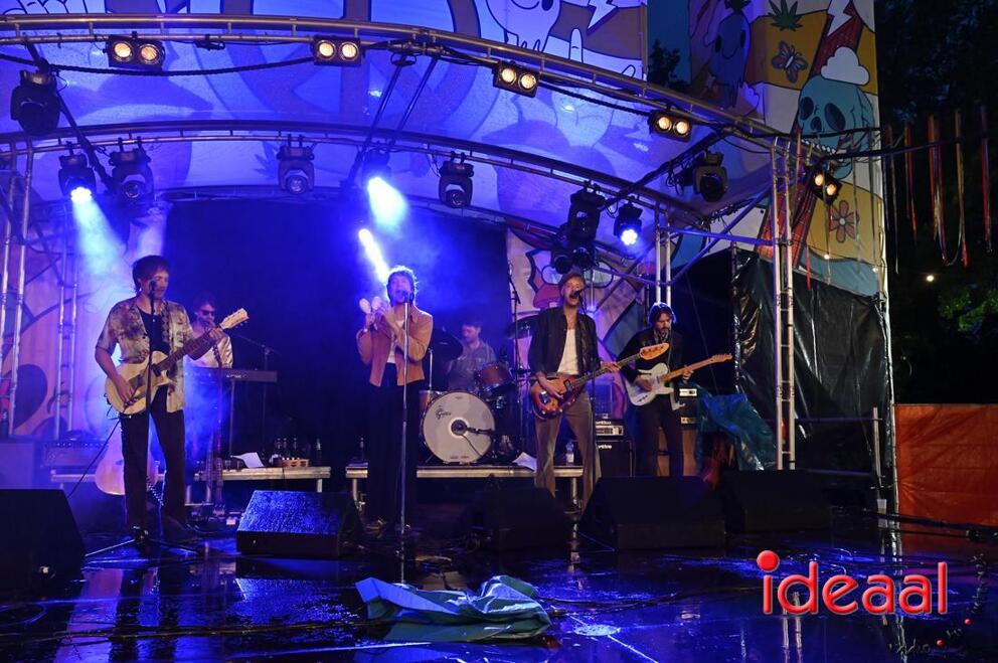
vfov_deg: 43.5
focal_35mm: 30
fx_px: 831
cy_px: 332
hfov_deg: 62.0
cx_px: 499
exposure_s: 1/125
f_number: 5.6
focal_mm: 30
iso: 8000
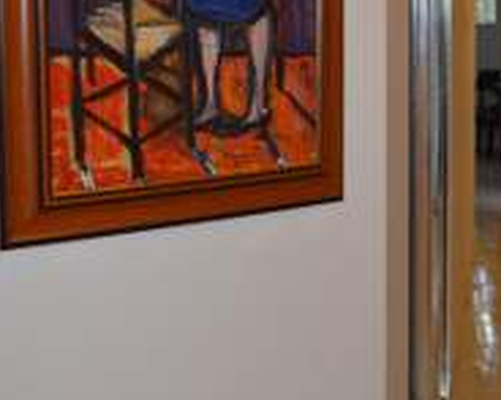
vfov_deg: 17.4
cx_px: 452
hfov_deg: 21.3
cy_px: 107
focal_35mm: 88
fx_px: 1304
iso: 400
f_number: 4
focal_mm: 24
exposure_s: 1/80
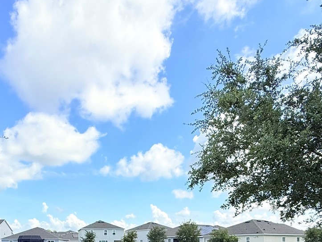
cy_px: 250
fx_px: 288
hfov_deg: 57.4
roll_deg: +0.3
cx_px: 114
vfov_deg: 39.3
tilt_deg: -0.4
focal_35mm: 31
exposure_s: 1/2165
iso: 50
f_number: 2.2
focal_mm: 2.22
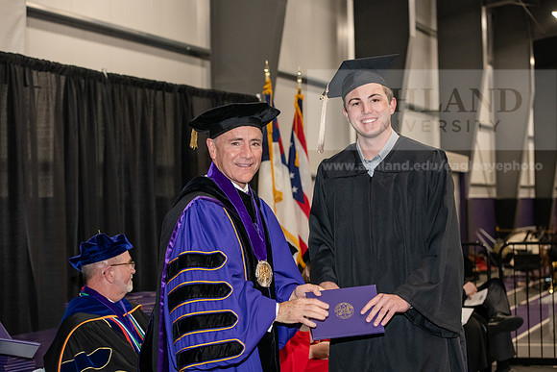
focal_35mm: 70
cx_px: 278
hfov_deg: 28.8
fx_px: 1083
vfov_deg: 19.5
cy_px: 186
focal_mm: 70
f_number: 5
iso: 2500
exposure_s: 1/200
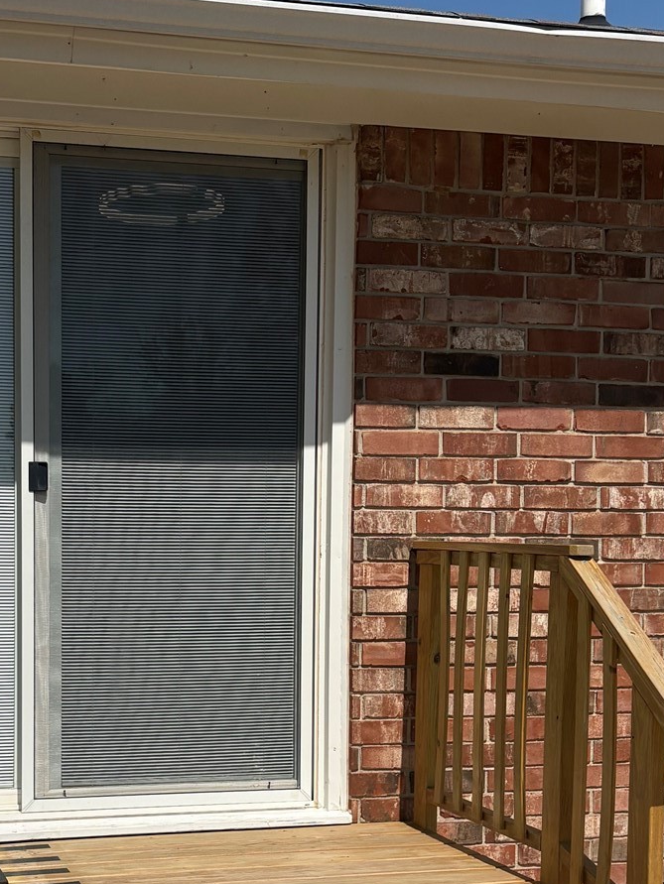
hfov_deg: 25.6
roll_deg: -1.5
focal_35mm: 56
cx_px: 119
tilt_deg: -2.6
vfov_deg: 34.0
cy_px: 595
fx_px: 1431
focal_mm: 5.96
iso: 50
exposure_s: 1/6993
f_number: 1.6
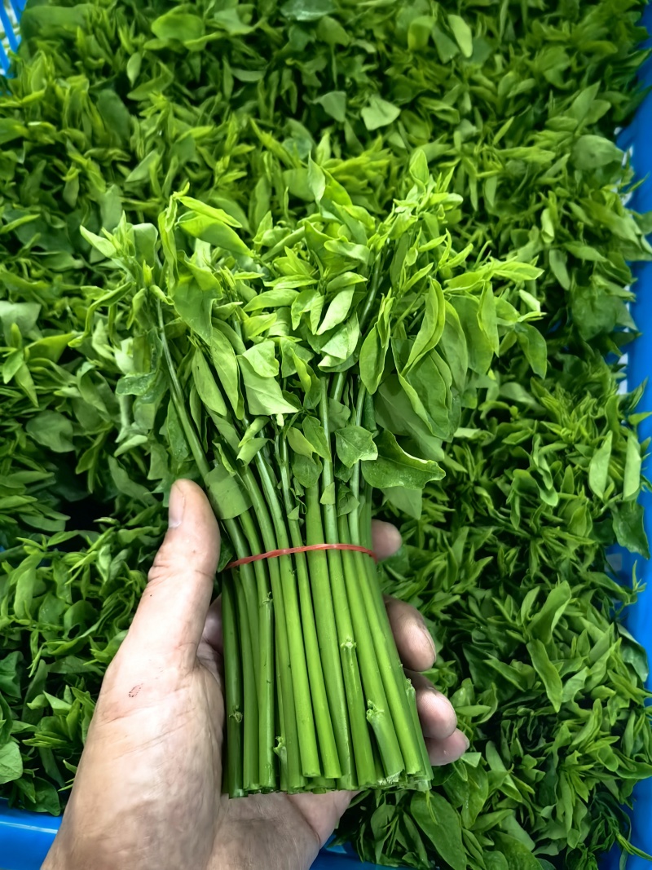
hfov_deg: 51.3
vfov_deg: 65.3
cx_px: 326
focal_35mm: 27
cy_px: 435
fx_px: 678
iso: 640
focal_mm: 5.75
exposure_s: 1/100
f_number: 2
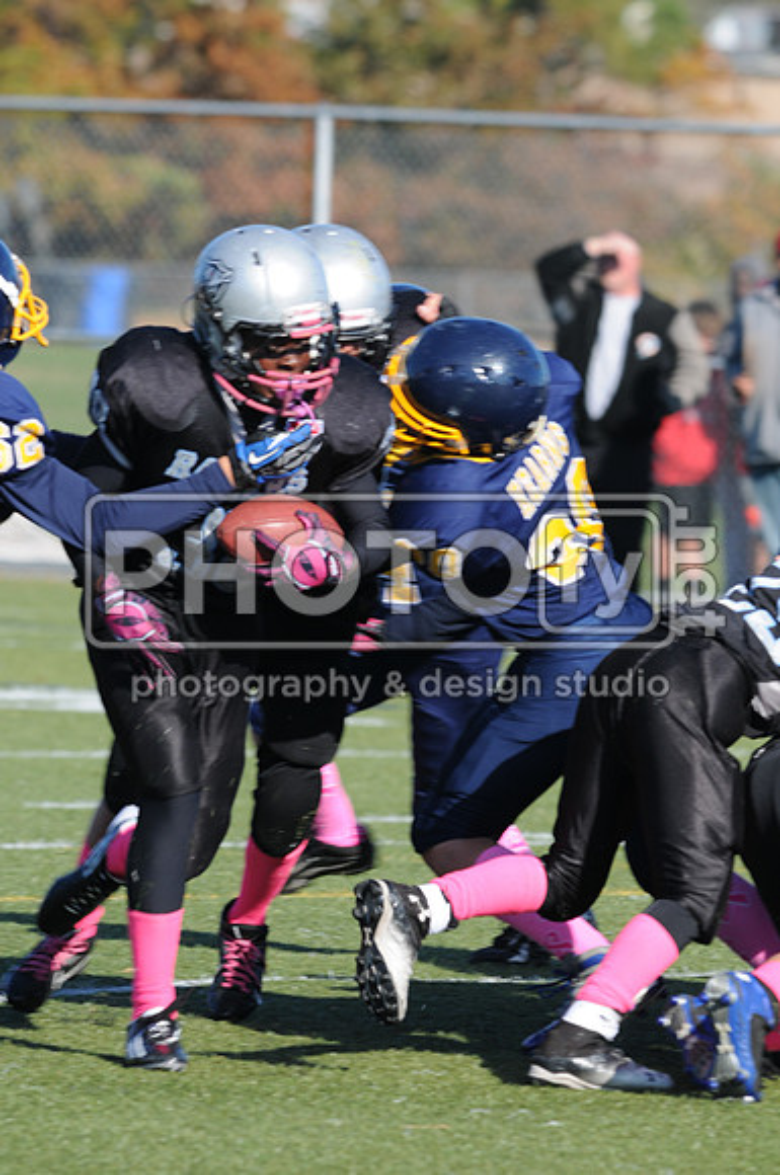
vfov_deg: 4.6
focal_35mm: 450
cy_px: 588
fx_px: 14668
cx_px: 390
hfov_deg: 3.0
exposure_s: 1/500
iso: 200
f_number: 7.1
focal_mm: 300
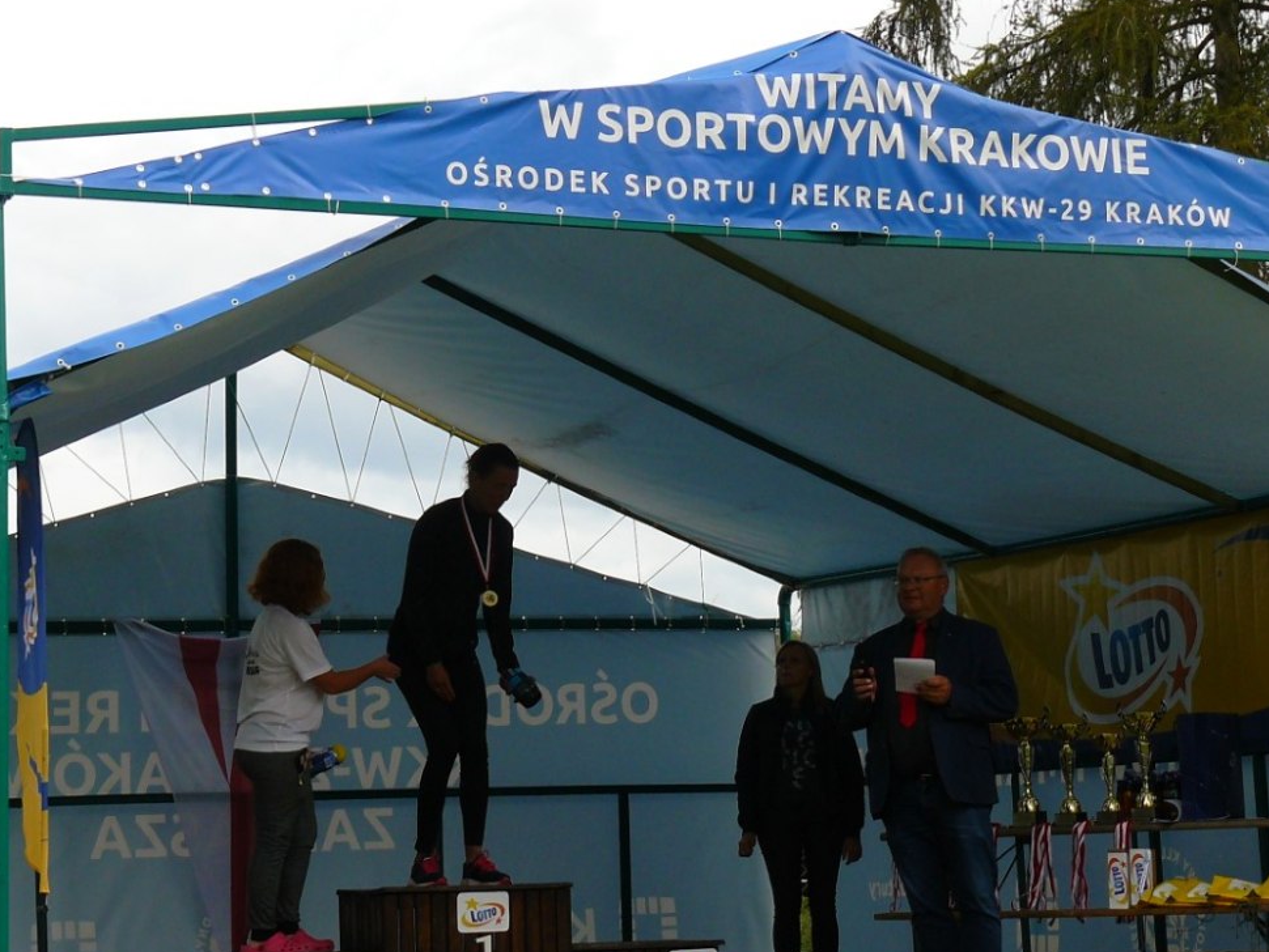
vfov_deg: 14.6
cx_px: 649
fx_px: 3704
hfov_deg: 19.4
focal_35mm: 101
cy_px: 401
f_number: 4
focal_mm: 11.6
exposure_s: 1/250
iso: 100
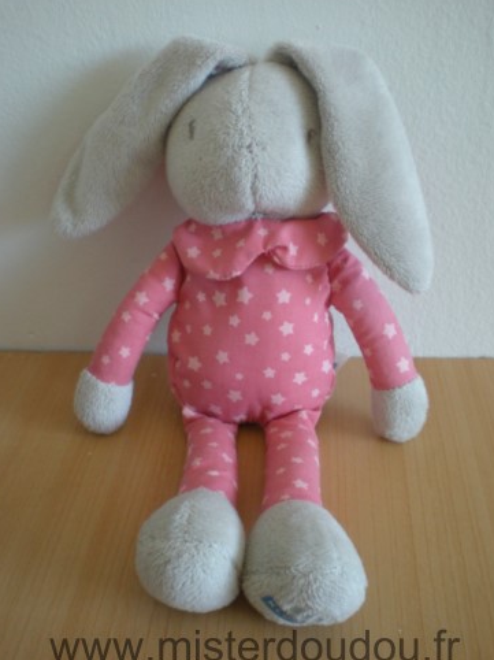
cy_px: 318
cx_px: 253
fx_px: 781
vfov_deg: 45.8
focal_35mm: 41
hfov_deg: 35.1
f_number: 3.1
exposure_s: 1/23.5
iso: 200
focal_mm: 6.3
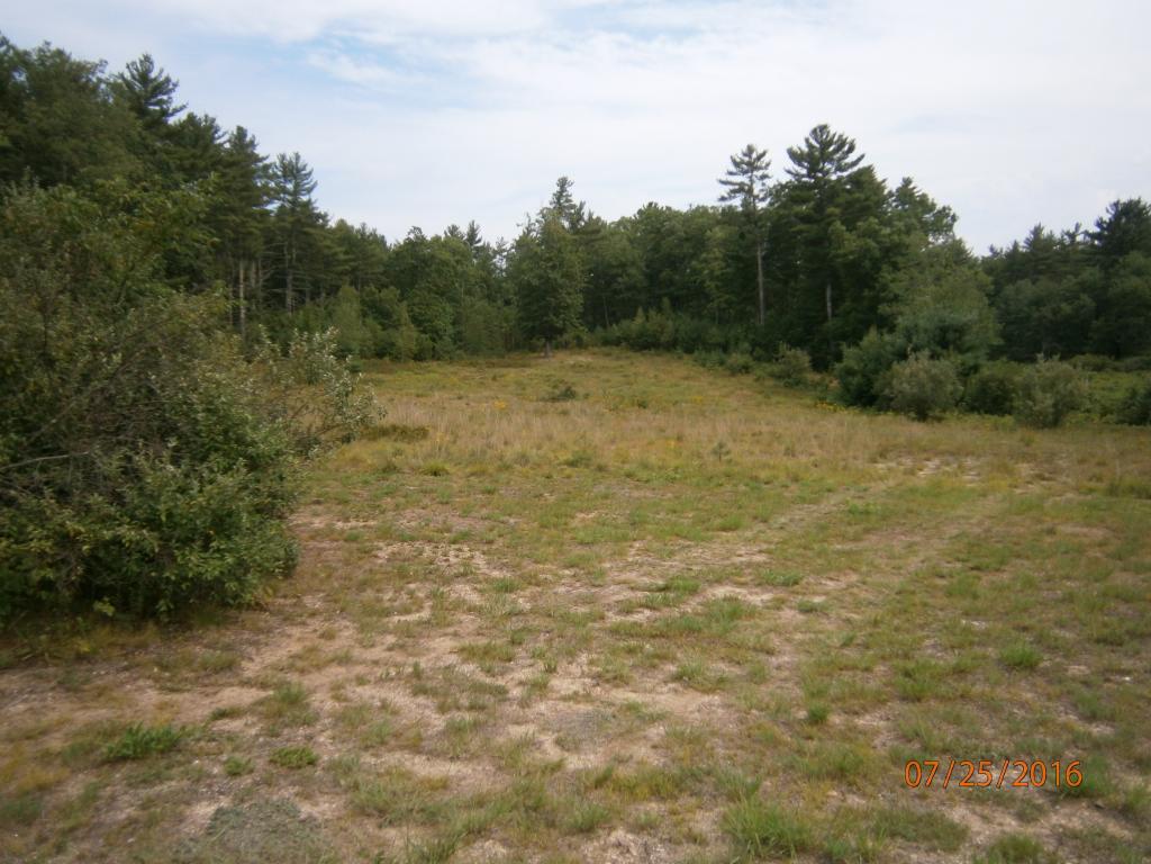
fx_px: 865
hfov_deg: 67.3
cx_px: 576
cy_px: 432
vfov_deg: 53.1
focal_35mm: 26
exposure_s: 1/1000
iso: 80
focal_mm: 4.7
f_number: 2.8
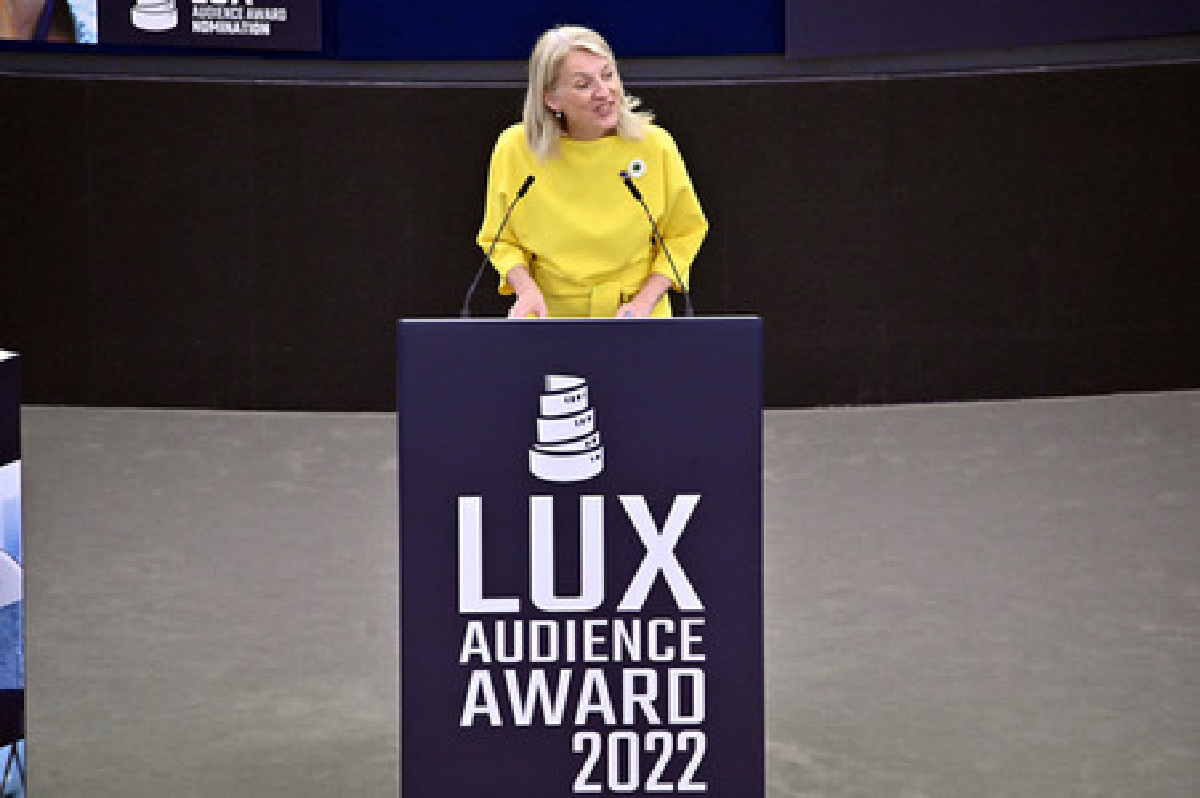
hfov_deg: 4.7
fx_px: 14656
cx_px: 600
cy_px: 399
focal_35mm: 440
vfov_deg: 3.1
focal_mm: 440
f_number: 6
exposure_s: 1/500
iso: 6400
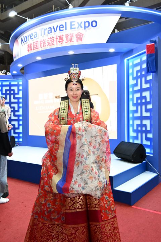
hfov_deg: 40.8
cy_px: 121
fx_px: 216
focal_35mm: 32
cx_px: 80
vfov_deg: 58.3
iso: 3200
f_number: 5.6
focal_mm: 21.5
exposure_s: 1/200
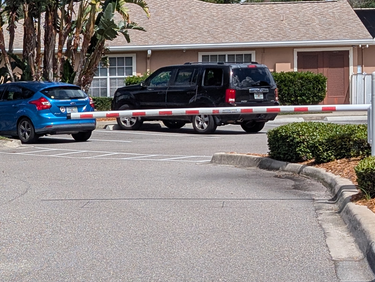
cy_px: 182
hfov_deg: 15.2
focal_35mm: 126
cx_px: -57
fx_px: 1367
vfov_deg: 11.8
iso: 22
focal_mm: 6.9
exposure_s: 1/2128
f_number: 1.68
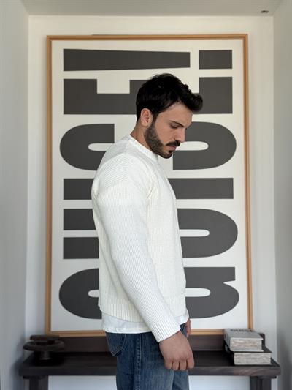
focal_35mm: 48
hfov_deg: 30.3
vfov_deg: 39.6
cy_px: 195
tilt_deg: +3.0
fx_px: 540
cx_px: 146
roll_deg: +0.0
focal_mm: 6.76
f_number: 1.78
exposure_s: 1/212
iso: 64
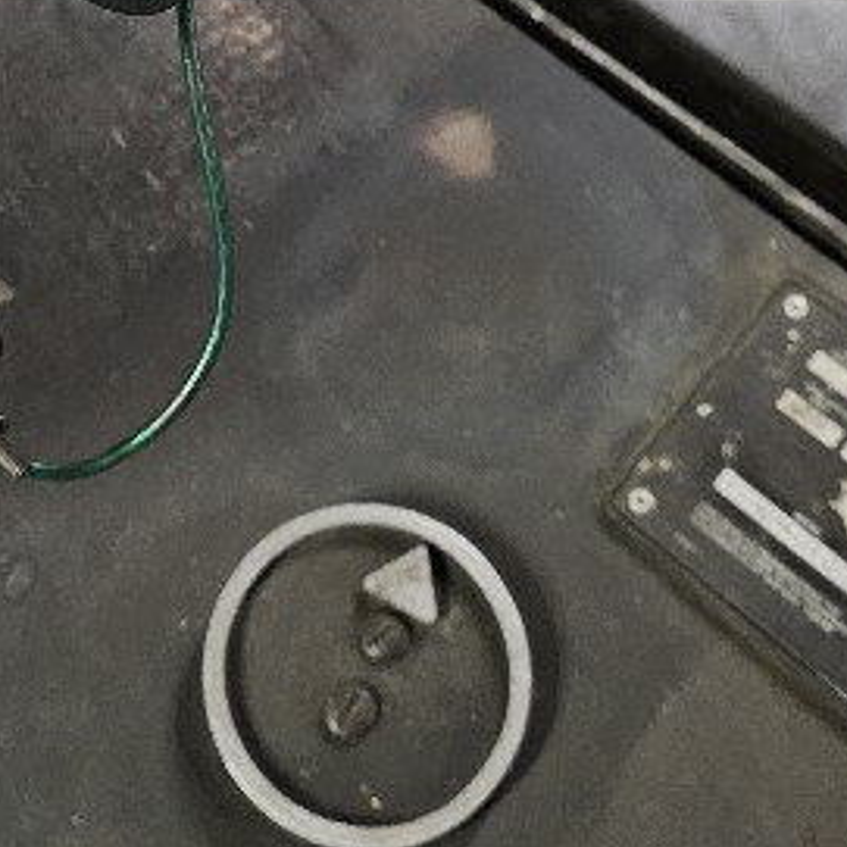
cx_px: 306
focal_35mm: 75
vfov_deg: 21.3
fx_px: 2076
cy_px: -200
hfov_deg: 23.0
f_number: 1.7
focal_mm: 6.3
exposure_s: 1/24
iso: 1000
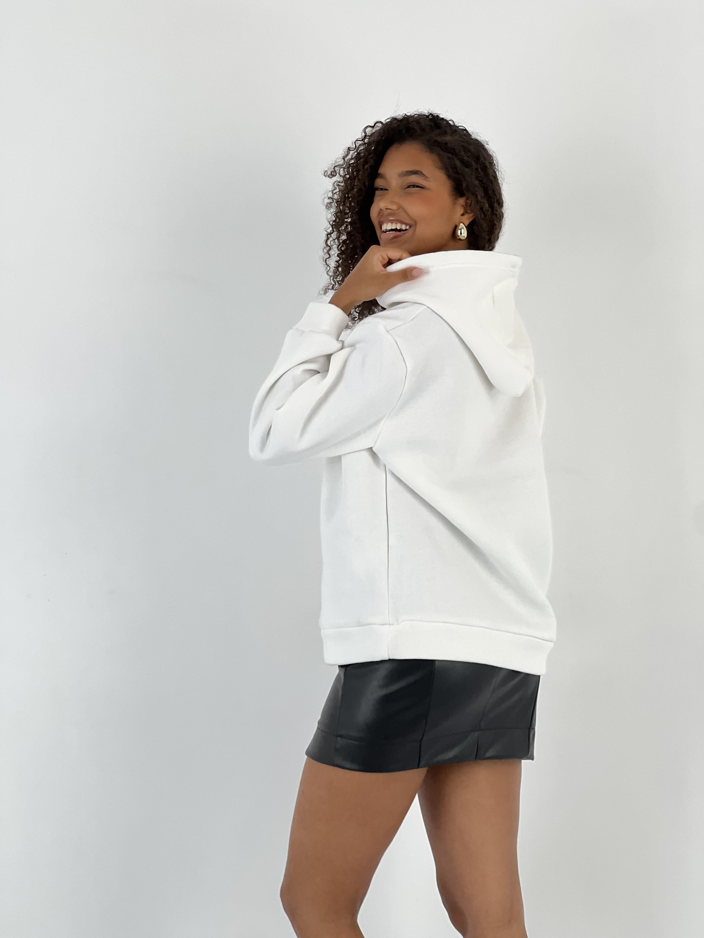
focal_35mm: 77
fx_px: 2088
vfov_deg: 25.3
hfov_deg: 19.1
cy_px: 469
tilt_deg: +2.2
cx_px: 352
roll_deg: +0.0
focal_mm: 9
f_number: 2.8
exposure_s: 1/100
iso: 32
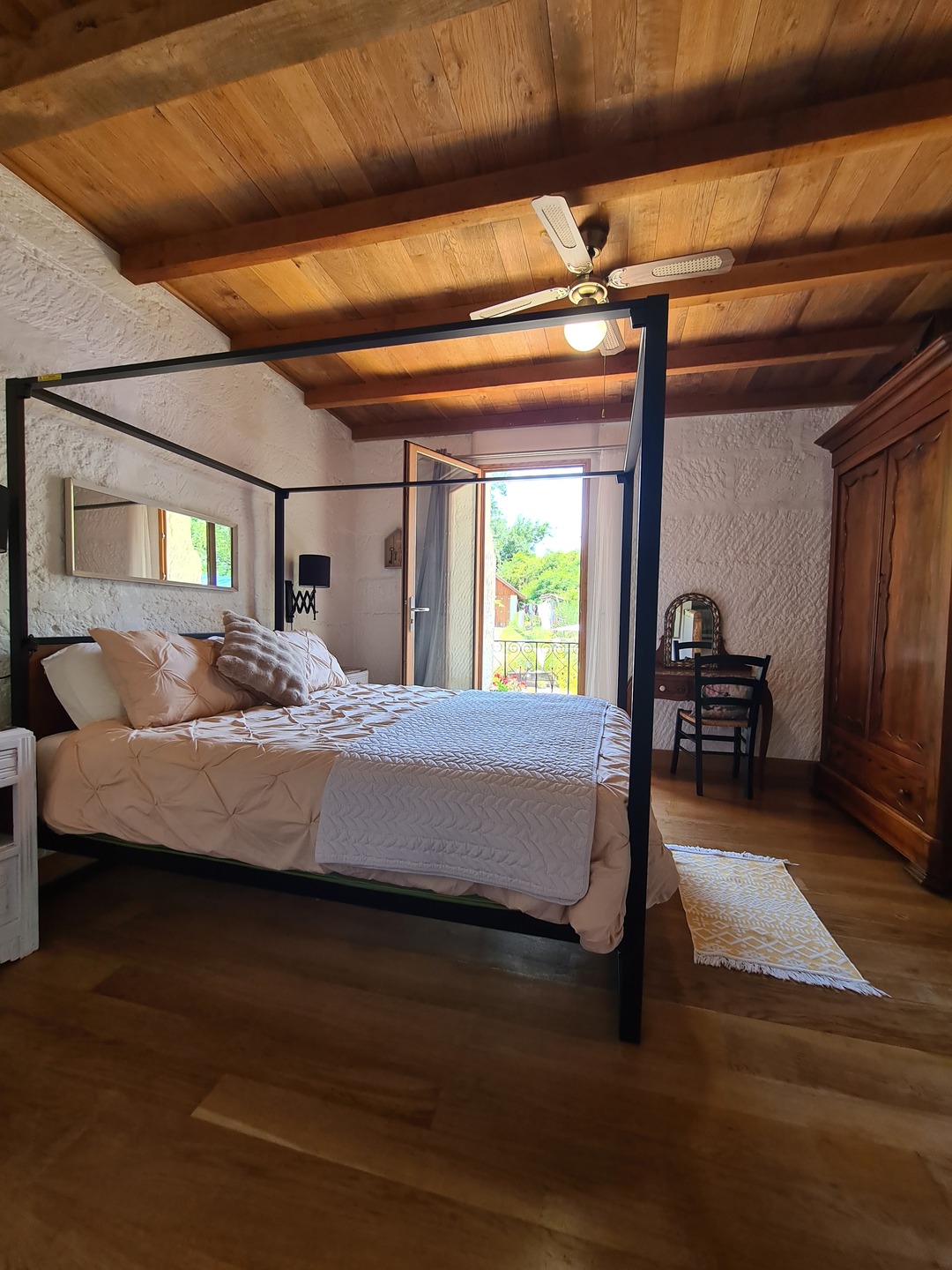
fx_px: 477
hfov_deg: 89.9
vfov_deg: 106.2
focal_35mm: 13
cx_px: 476
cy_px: 635
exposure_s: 1/50
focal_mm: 2.2
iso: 80
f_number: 2.2
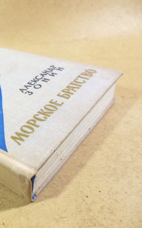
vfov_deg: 54.0
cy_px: 116
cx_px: -4
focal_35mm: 36
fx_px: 223
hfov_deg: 32.2
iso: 125
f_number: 3.2
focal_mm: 4.5
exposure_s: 1/30
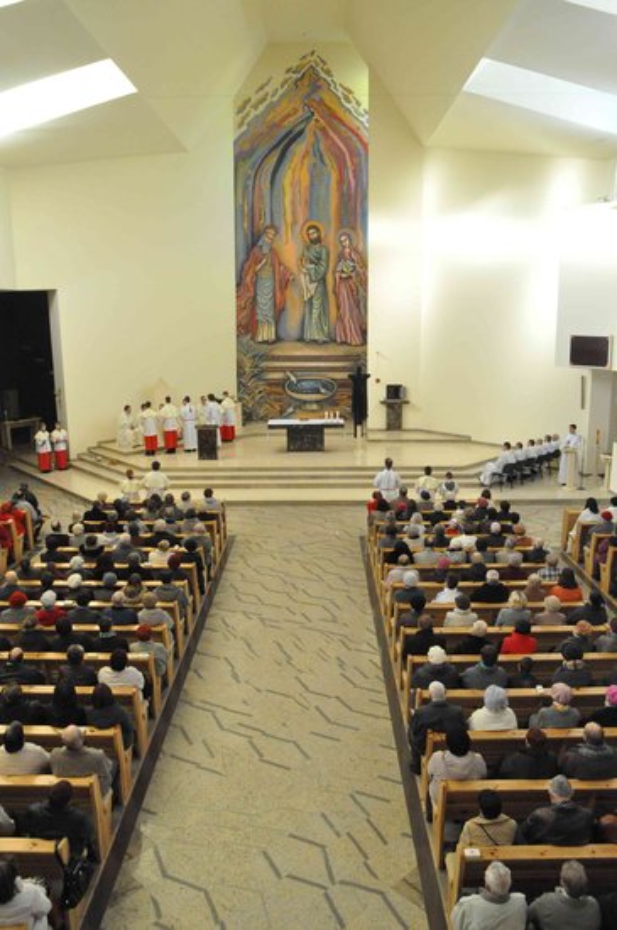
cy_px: 465
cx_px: 308
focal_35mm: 27
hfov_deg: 47.8
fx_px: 696
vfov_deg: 67.5
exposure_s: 1/25
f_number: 13
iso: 3200
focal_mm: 18
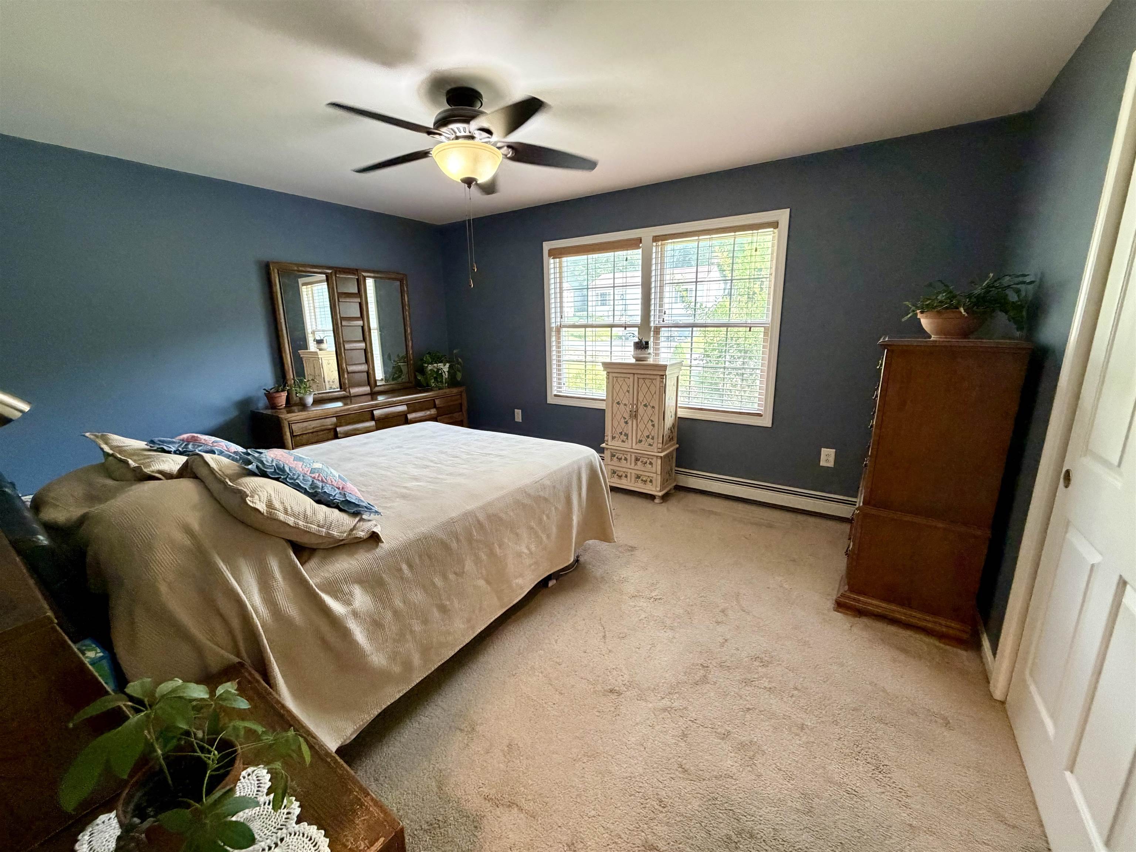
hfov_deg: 102.1
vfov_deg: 85.7
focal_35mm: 14
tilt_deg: -12.4
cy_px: 426
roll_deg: +0.3
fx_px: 459
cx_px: 568
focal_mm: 2.22
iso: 400
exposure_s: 1/60
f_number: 2.2
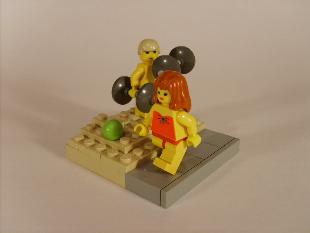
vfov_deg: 40.7
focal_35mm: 35
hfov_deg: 52.6
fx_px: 313
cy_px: 116
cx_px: 155
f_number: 2.8
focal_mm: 5.8
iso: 50
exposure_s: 1/30
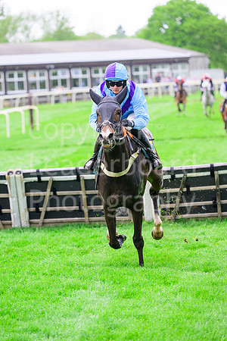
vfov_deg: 9.8
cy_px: 170
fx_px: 1986
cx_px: 114
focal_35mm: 210
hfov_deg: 6.5
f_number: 5.6
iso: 2000
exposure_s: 1/1000
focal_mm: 210
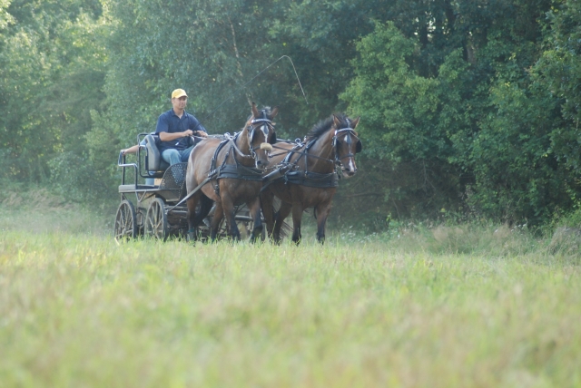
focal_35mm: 255
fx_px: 4119
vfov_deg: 5.4
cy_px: 194
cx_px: 290
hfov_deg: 8.1
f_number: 4.8
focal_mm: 170
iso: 800
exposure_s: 1/320
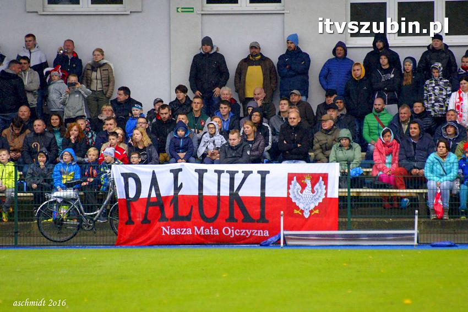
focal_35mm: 450
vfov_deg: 3.1
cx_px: 234
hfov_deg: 4.6
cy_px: 156
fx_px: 5851
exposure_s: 1/640
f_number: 5.6
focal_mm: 300
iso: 1600
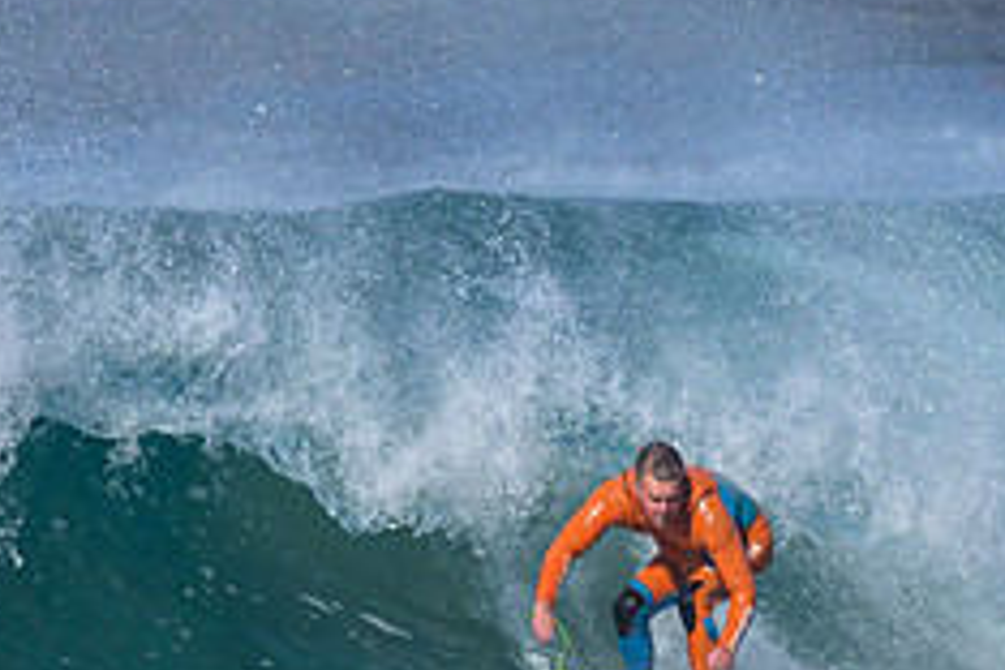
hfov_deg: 0.8
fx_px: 76123
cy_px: 545
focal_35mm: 2727
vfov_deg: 0.5
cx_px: 379
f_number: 6.3
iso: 220
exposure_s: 1/2000
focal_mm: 800
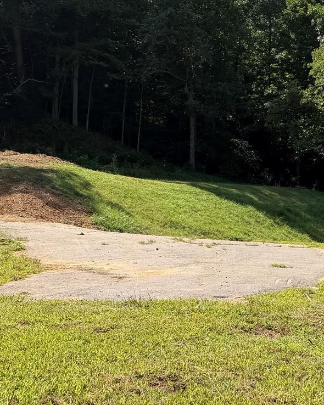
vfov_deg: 28.9
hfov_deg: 23.2
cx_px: 254
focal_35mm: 65
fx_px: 779
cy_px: 132
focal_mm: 6.76
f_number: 1.78
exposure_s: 1/3021
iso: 80
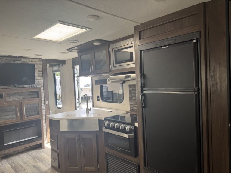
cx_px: 116
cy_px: 86
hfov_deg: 71.6
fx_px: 160
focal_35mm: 24
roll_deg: +3.4
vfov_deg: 56.8
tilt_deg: -2.2
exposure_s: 1/130
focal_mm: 6.76
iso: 64
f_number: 1.78
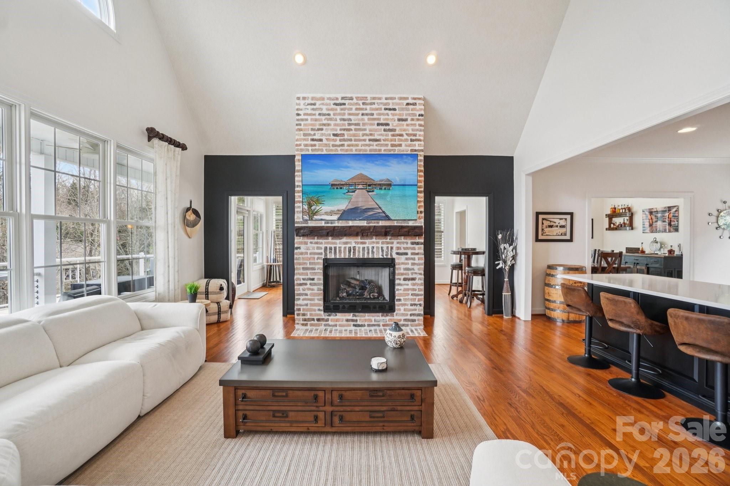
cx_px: 365
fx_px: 304
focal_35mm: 15
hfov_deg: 100.4
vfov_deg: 77.3
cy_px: 243
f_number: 8
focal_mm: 10
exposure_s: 1/25
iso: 400
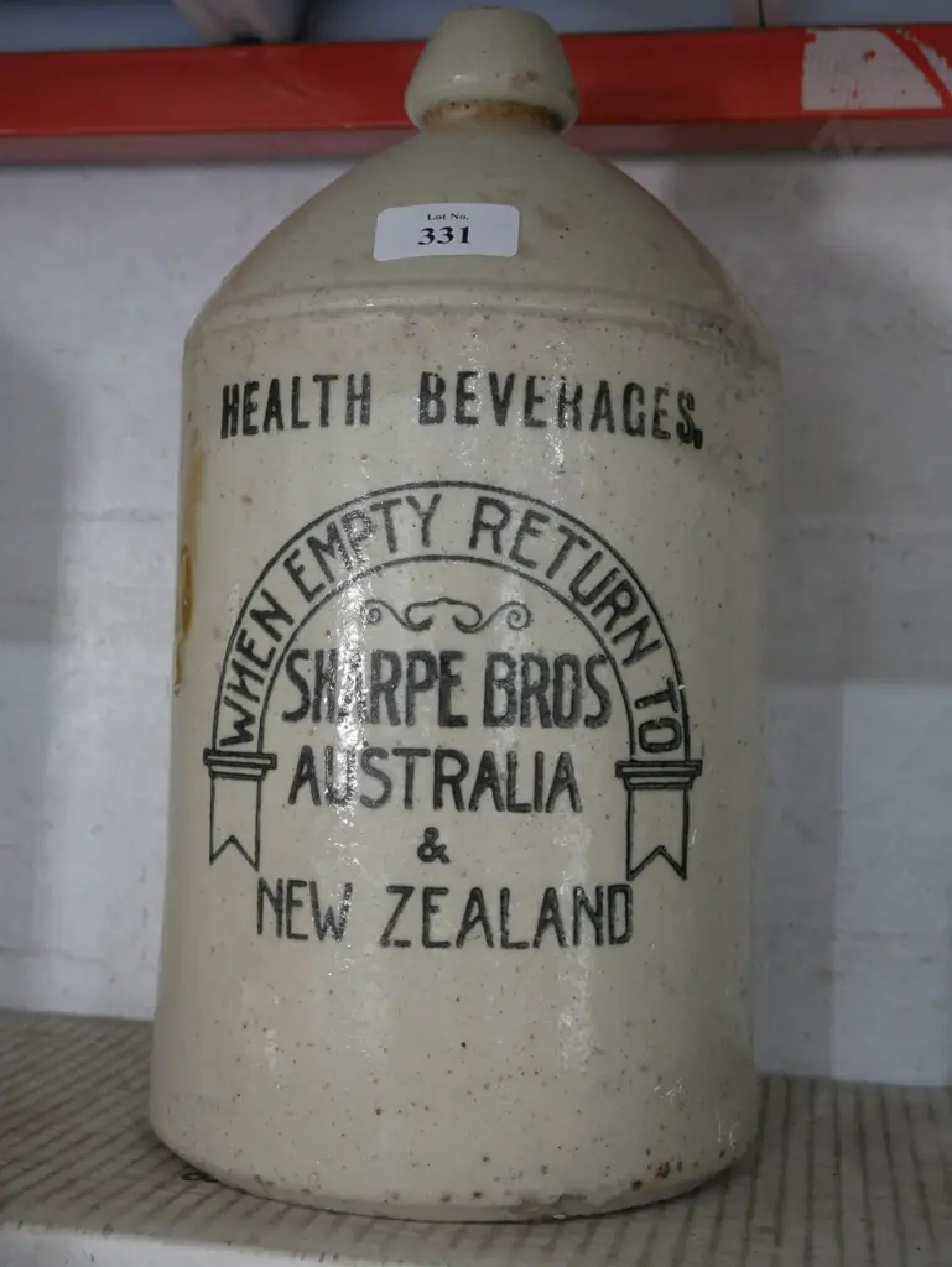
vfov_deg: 39.6
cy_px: 634
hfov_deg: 30.3
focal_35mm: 48
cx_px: 476
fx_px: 1759
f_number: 5.2
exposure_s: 1/60
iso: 2000
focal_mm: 24
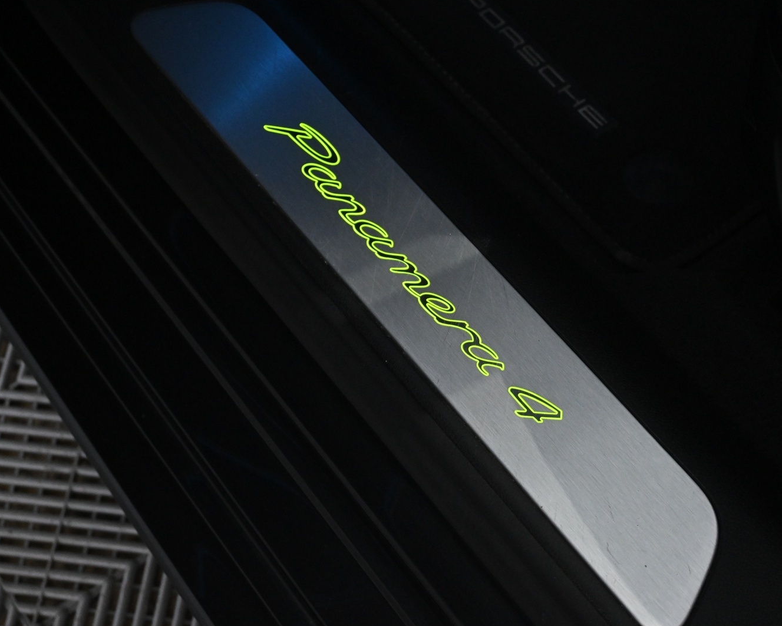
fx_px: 1472
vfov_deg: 24.0
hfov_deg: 29.7
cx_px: 434
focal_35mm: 64
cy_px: 315
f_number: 5.3
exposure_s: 1/60
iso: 3600
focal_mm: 37
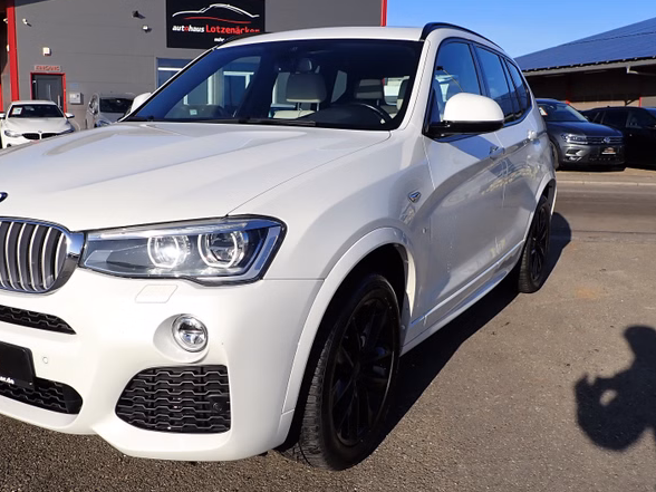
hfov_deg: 53.3
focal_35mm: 34
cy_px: 240
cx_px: 244
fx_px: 644
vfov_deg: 41.8
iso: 100
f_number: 8
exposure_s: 1/250
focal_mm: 4.5
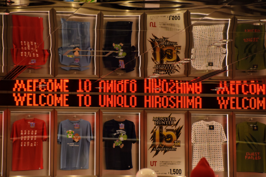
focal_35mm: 218
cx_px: 133
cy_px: 88
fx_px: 1607
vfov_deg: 6.3
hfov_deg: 9.5
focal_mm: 145
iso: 400
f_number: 6
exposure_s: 1/320
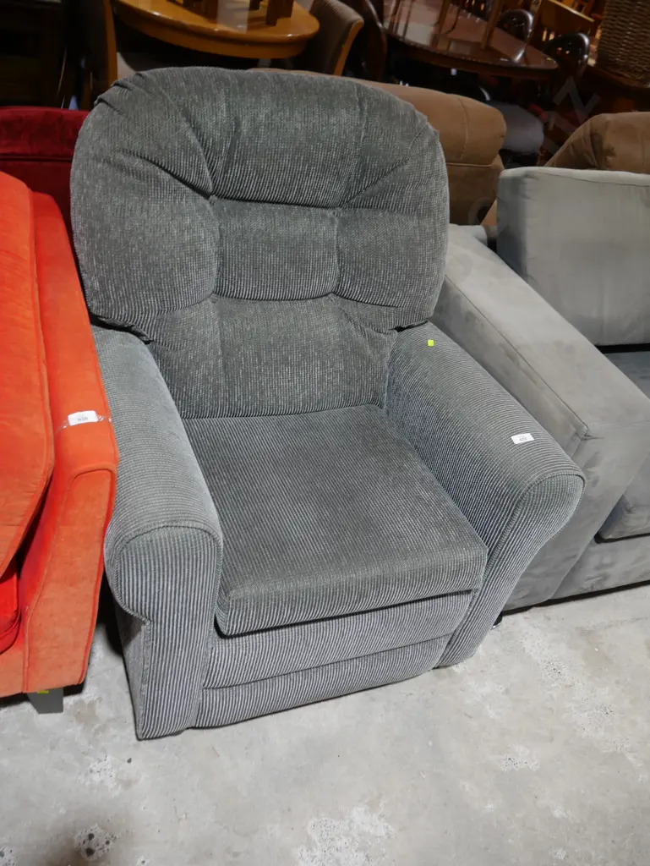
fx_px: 700
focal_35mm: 28
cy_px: 433
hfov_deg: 49.8
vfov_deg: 63.4
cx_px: 325
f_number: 3.5
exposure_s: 1/60
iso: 320
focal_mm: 14
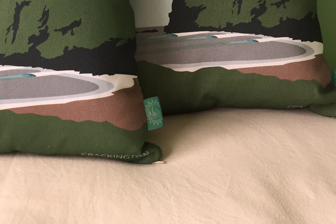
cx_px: 95
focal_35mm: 52
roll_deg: -0.4
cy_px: 26
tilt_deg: -13.3
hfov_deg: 37.5
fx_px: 485
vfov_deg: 25.3
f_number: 2.2
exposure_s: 1/33
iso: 32
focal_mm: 4.15
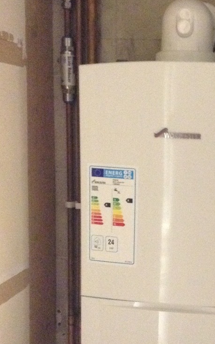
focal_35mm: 57
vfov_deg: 35.6
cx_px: 195
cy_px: 189
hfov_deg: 22.2
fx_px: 534
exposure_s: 1/15
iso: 640
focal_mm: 3.3
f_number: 2.4
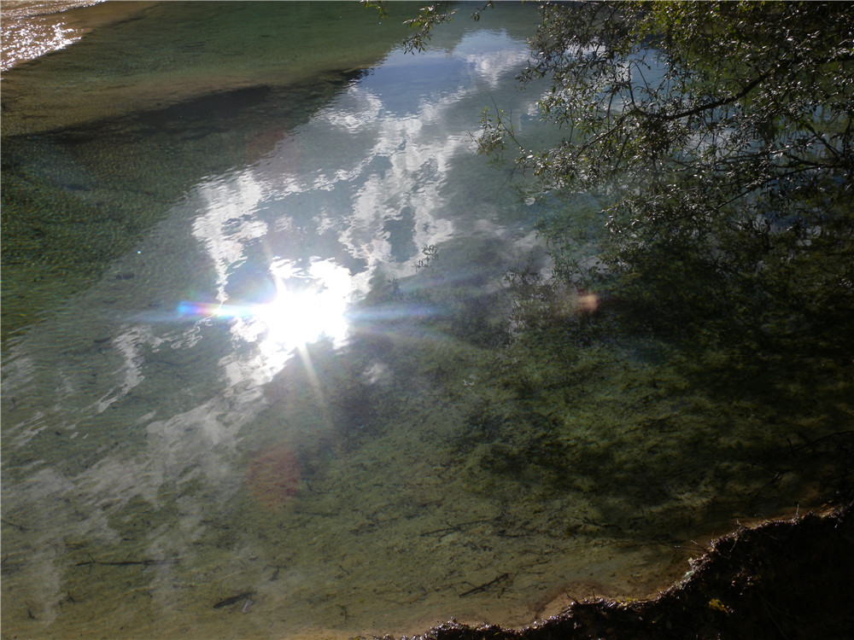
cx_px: 427
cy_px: 320
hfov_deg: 54.0
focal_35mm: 34
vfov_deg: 41.8
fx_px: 839
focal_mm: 7.3
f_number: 7.1
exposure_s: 1/382
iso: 64
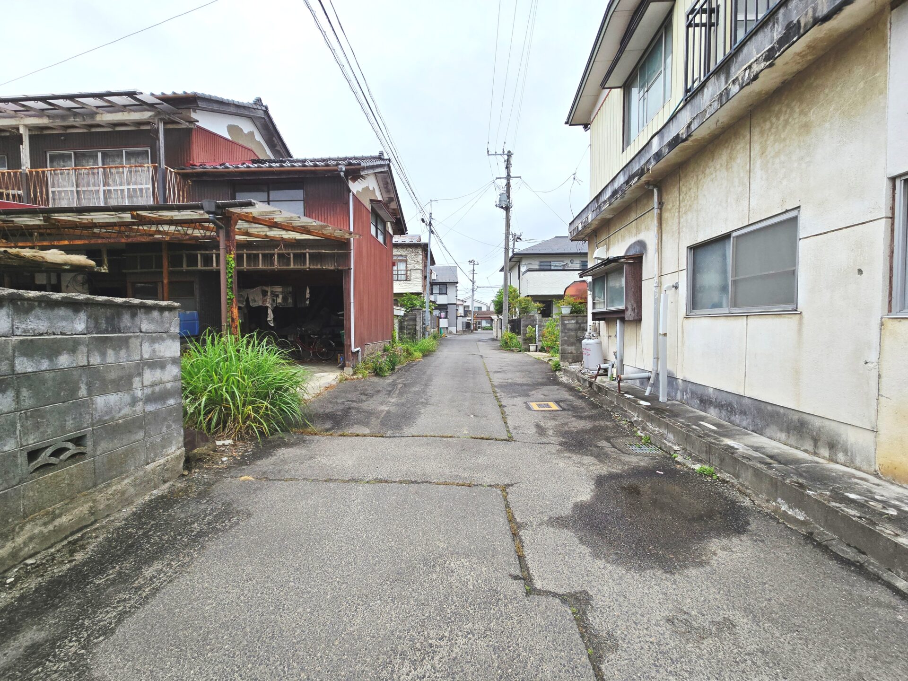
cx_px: 454
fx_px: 341
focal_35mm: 13
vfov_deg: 89.9
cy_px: 340
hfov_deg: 106.2
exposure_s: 1/1484
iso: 50
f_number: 2.2
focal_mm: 2.2
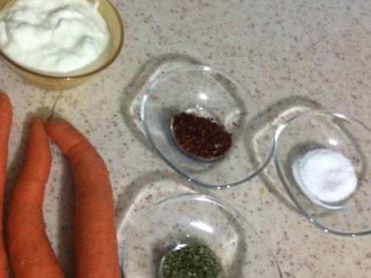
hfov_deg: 45.3
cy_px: 163
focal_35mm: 41
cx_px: 135
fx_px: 439
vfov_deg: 35.1
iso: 500
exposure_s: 1/17
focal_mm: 4.15
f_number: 2.2
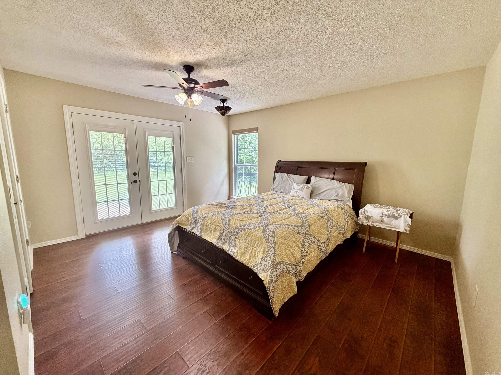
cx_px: 250
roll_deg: -0.3
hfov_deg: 102.1
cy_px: 188
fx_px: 203
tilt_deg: -8.8
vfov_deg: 85.7
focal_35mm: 14
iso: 320
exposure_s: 1/60
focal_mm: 2.22
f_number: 2.2
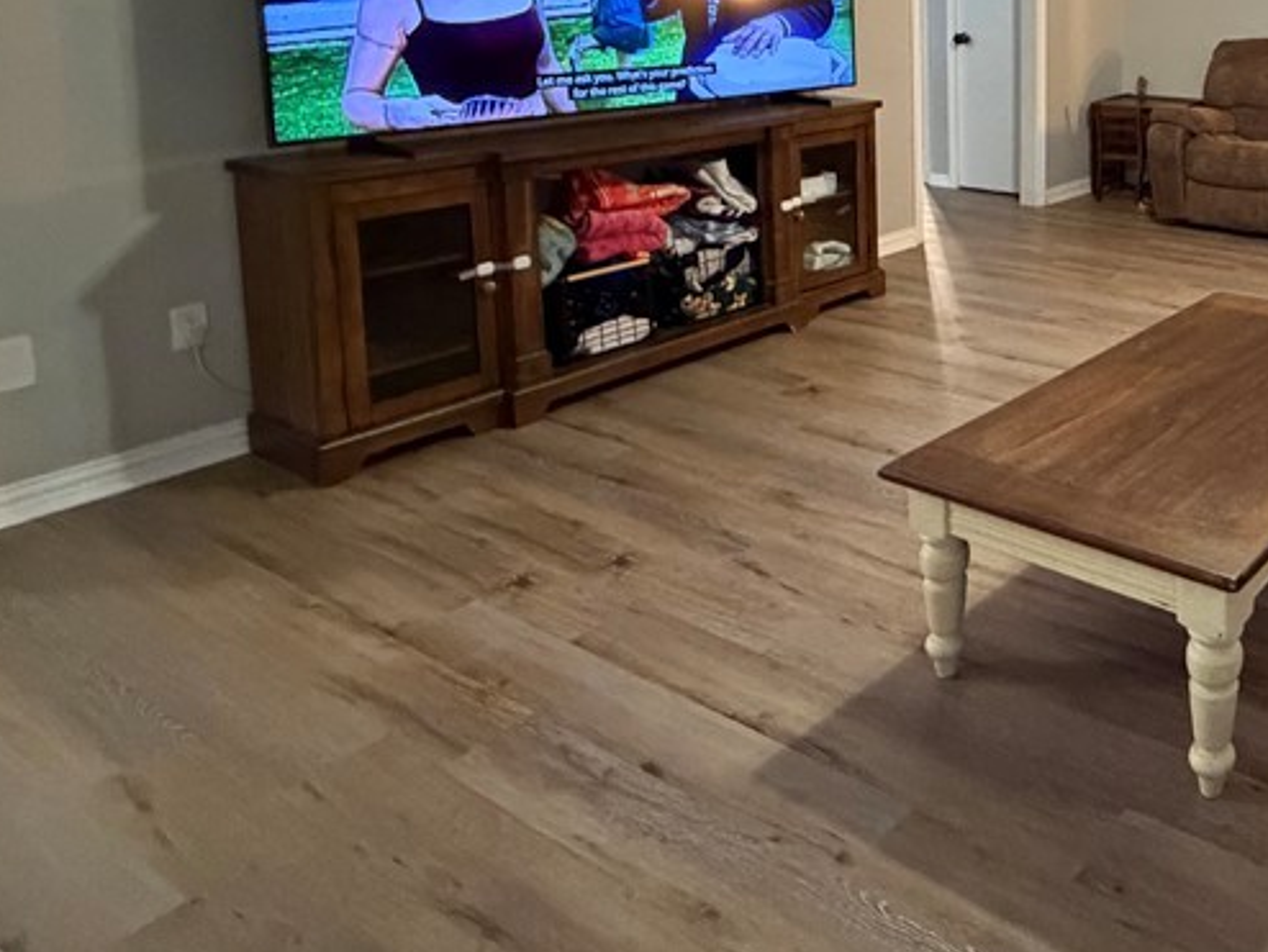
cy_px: 80
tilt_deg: -5.5
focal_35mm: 29
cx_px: 1255
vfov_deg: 43.7
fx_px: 1063
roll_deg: -0.5
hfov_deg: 50.4
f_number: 2.2
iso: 1000
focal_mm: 2.22
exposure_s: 1/60
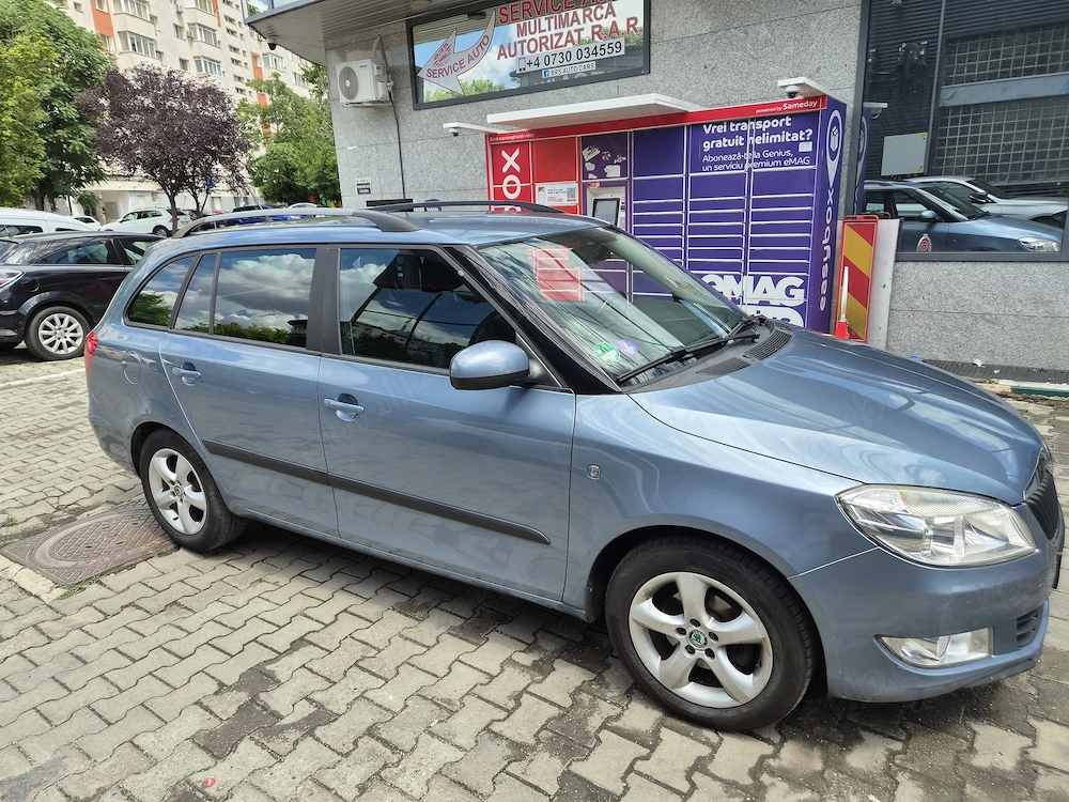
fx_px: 710
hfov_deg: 73.9
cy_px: 401
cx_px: 534
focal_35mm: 23
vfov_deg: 58.9
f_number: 1.8
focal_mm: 5.4
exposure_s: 1/1184
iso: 50
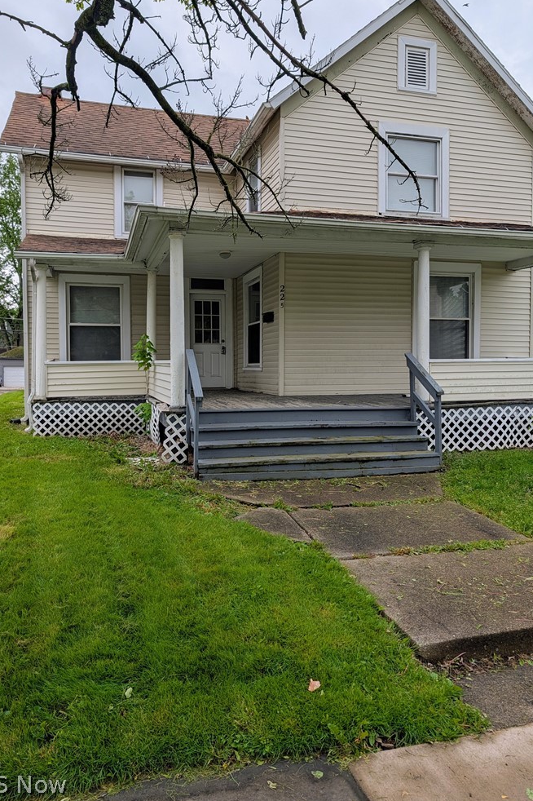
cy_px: 387
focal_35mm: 26
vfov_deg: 69.4
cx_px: 268
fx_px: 578
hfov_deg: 49.5
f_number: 1.68
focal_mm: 6.9
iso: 20
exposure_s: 1/686
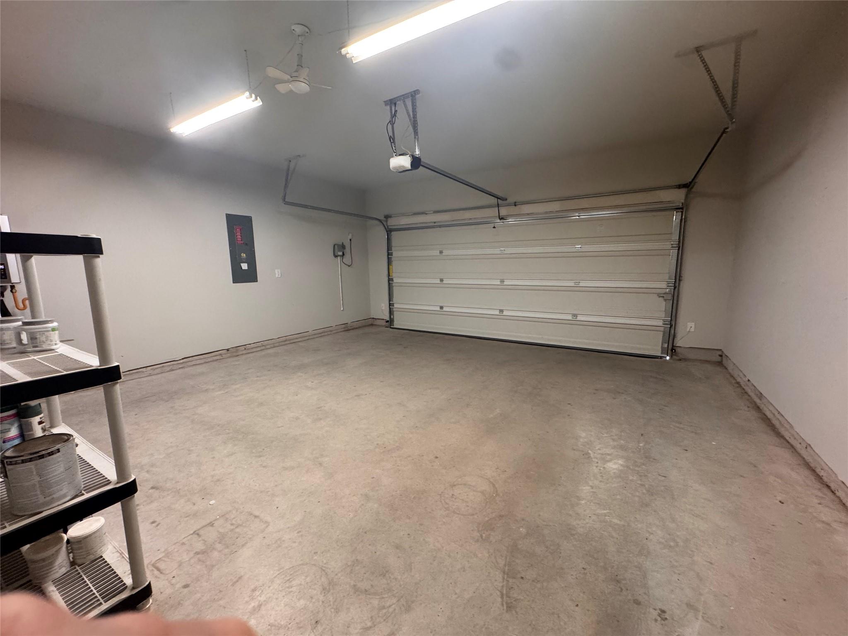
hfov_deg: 102.1
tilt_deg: -10.0
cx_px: 424
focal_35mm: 14
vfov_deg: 85.7
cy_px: 318
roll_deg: +0.7
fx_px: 343
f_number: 2.2
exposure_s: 1/60
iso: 400
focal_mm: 2.22
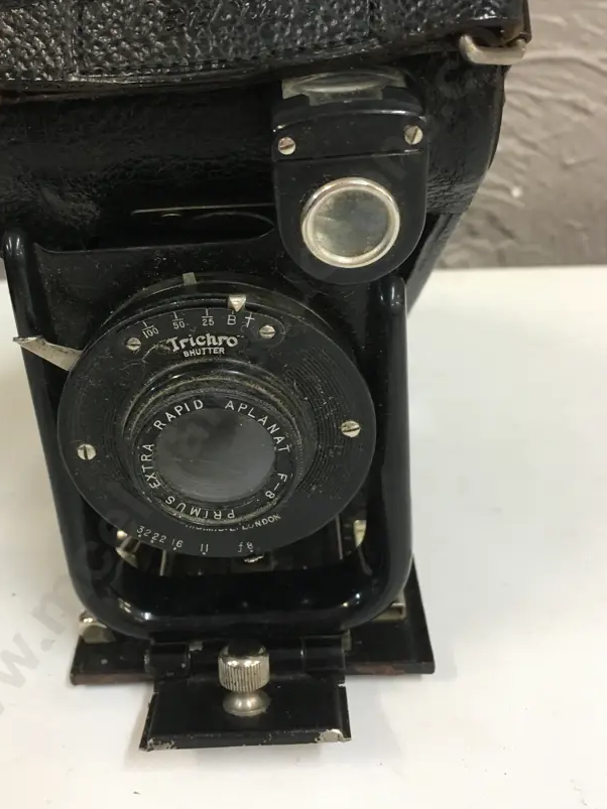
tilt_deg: -27.5
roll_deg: +2.9
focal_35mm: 37
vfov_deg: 50.1
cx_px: 238
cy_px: 367
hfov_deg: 38.5
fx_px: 865
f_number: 2.2
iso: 64
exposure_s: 1/17
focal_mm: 4.15
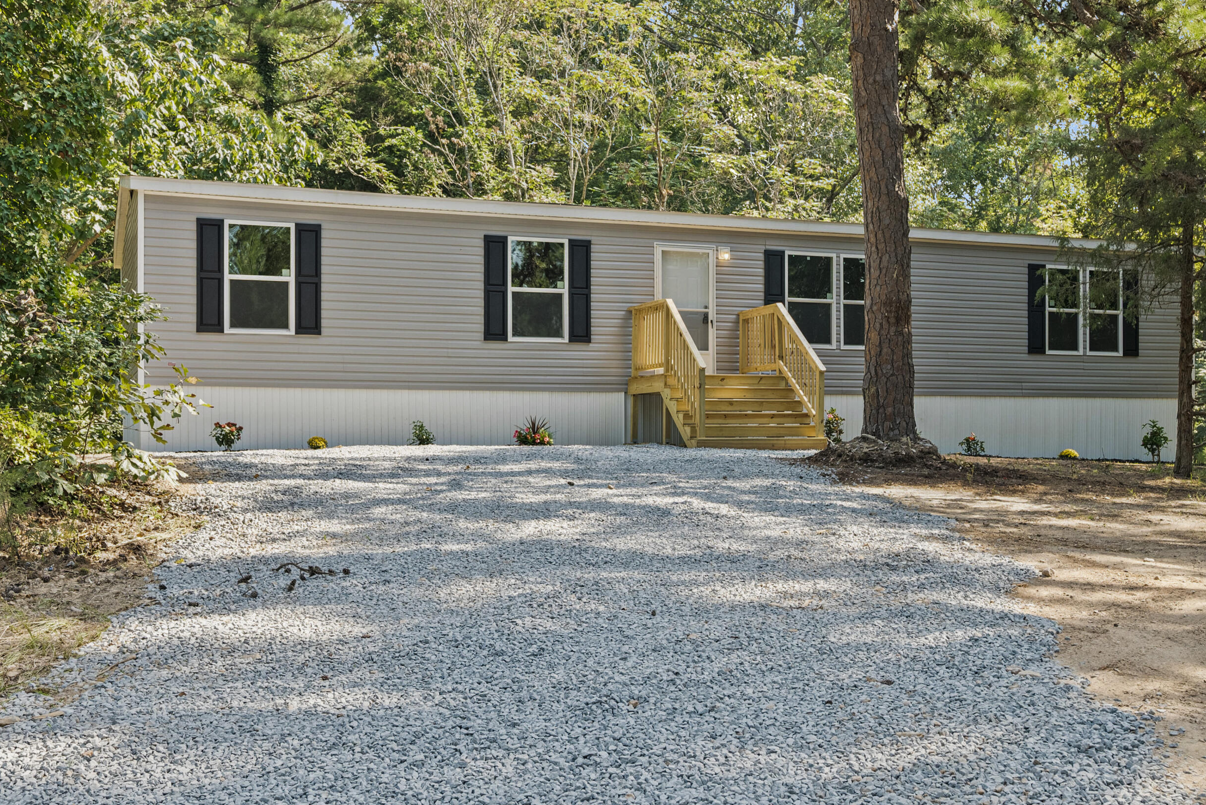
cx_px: 714
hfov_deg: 45.2
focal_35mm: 43
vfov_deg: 31.2
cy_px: 434
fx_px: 1441
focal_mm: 35
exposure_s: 1/60
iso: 1250
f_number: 7.1
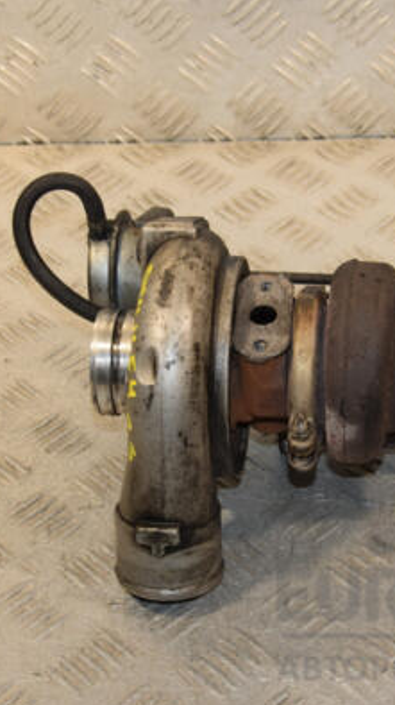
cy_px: 356
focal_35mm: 91
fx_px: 1698
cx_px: 243
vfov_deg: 23.4
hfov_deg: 13.3
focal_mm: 38
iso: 800
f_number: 6.3
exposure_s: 1/200
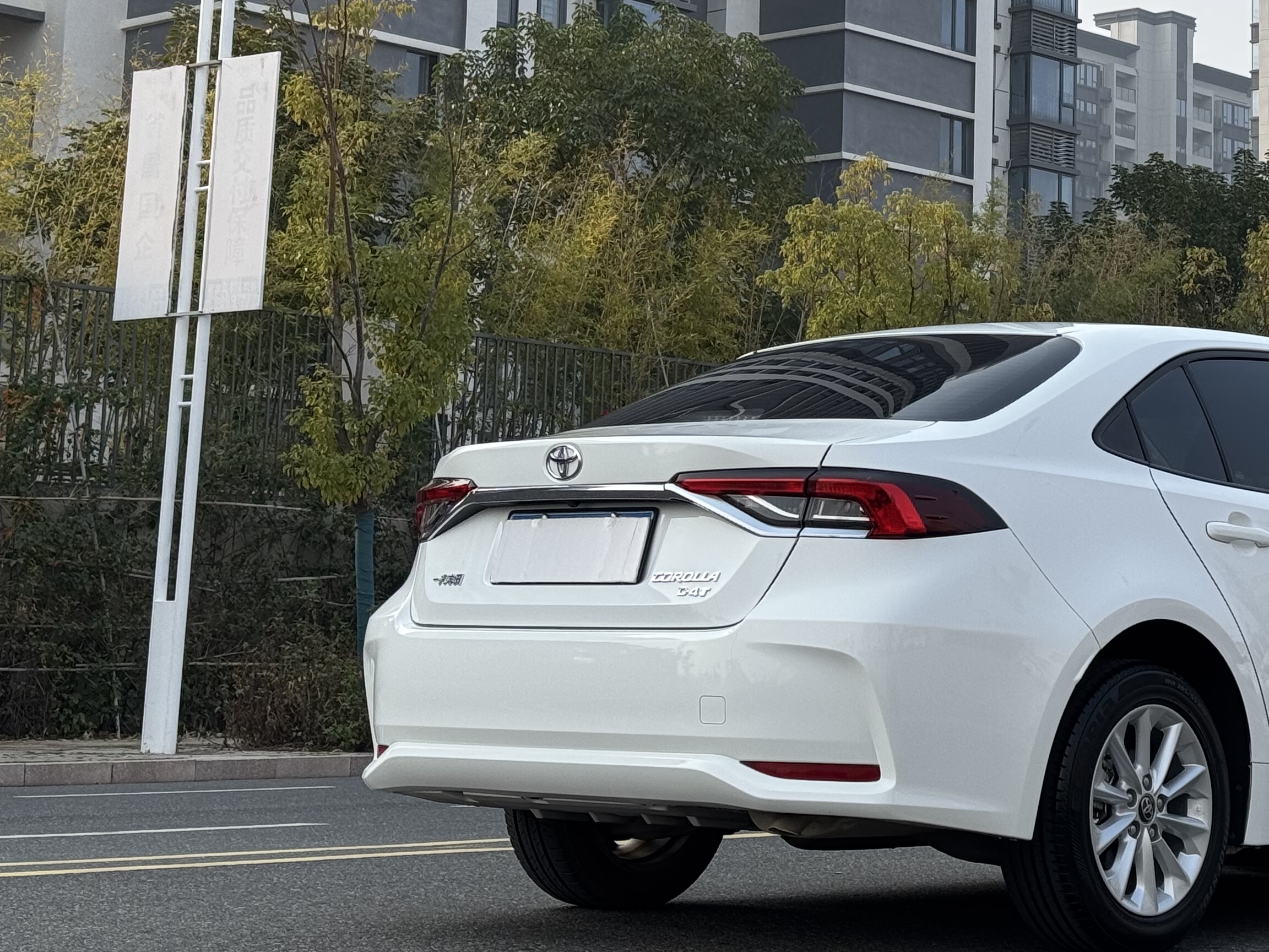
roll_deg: -0.5
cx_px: 1078
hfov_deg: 22.8
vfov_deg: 17.4
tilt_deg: +9.1
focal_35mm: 84
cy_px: 161
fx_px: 3079
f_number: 1.78
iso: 64
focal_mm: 6.76
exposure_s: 1/1524
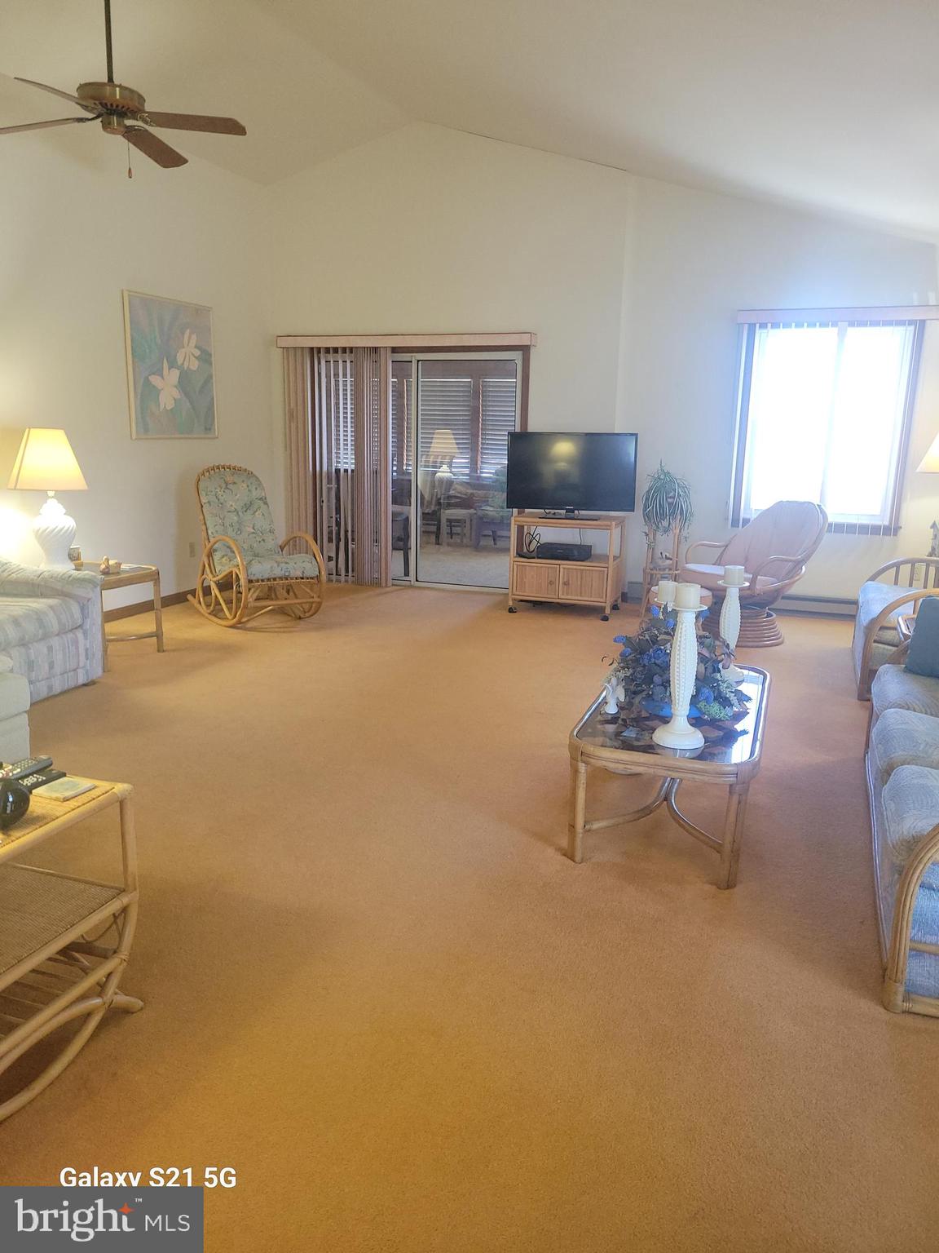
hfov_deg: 53.1
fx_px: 940
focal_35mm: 26
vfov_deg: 67.3
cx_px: 470
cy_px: 626
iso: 160
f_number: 1.8
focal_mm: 5.4
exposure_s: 1/60
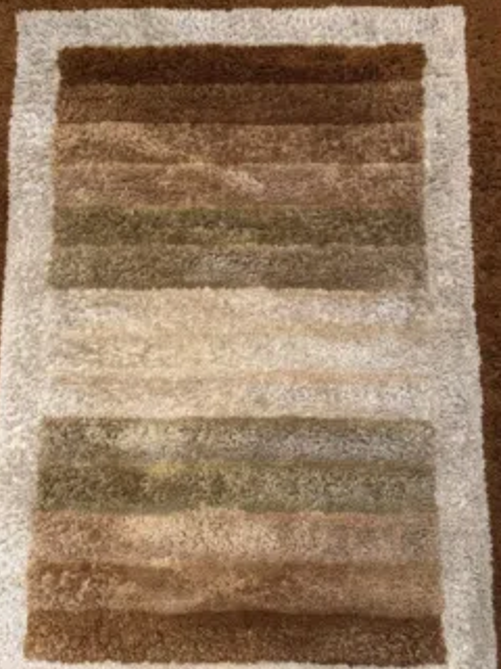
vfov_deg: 59.9
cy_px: 360
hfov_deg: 46.8
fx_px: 579
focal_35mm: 30
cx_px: 240
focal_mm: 6.76
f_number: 1.78
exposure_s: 1/50
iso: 640
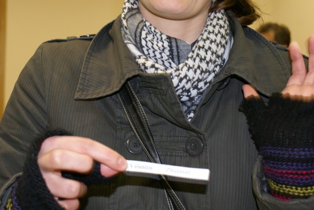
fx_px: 524
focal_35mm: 60
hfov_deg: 33.4
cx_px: 157
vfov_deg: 22.7
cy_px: 105
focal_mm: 40
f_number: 5.6
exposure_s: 1/25
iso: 800
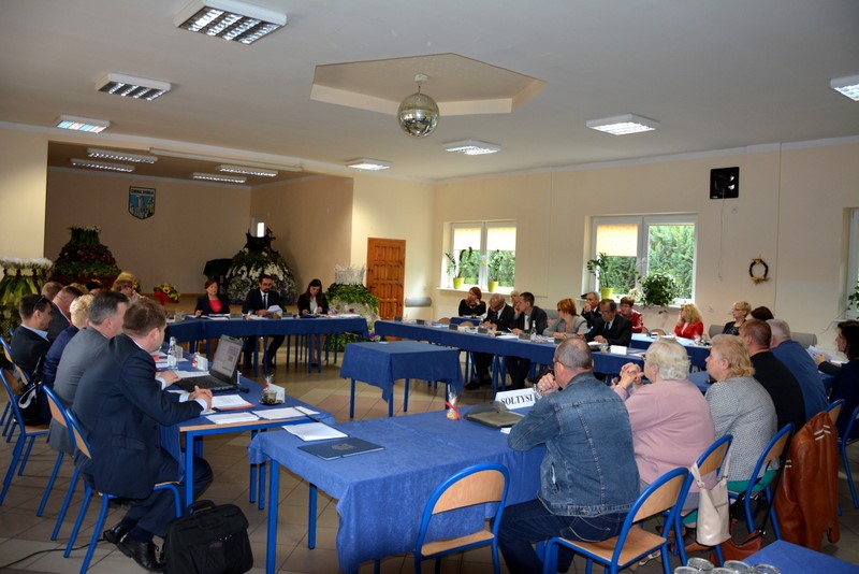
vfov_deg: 48.0
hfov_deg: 67.4
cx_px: 430
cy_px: 287
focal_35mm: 27
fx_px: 644
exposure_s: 1/60
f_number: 3.5
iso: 560
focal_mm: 18
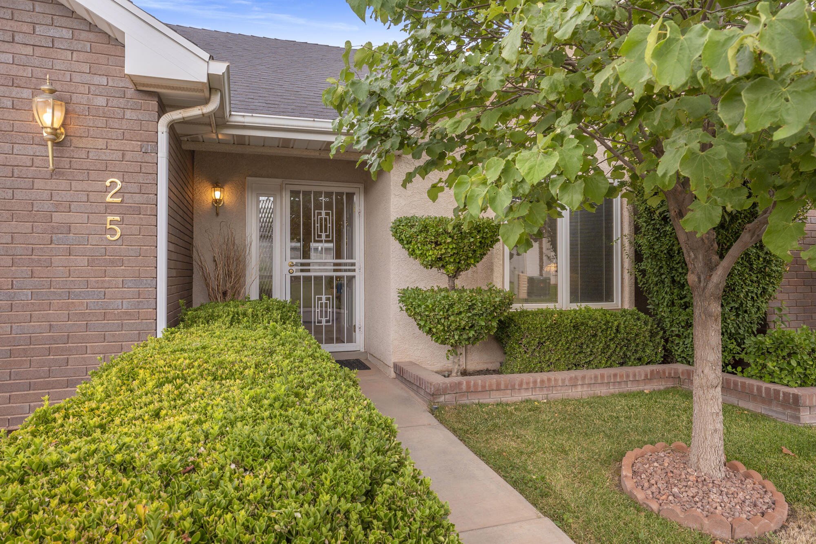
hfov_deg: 78.6
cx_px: 408
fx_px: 499
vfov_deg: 57.2
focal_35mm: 22
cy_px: 272
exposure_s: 1/60
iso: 250
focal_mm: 22
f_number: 9
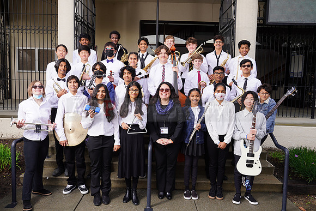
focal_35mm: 30
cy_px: 106
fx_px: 263
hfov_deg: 61.9
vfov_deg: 43.6
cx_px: 158
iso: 200
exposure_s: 1/200
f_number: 6.3
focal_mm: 30
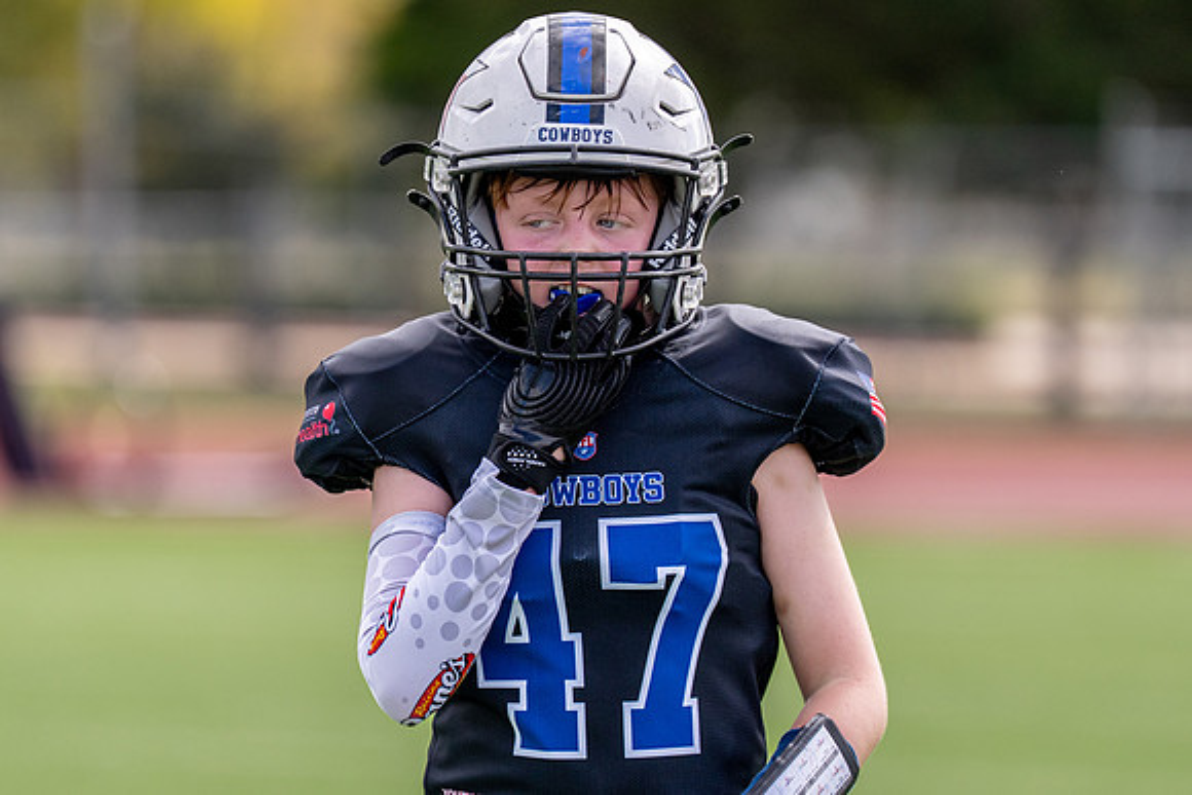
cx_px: 606
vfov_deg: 3.7
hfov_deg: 5.5
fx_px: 12404
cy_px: 481
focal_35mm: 375
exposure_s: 1/4000
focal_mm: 200
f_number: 2.8
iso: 250
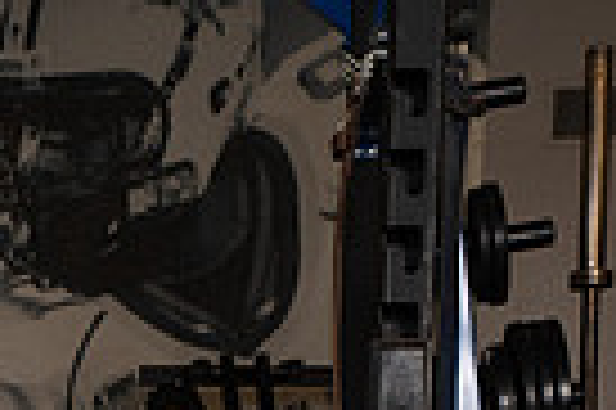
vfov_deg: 9.7
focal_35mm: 125
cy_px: 978
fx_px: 2136
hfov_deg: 16.1
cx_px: -9
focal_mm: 38
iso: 800
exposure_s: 1/250
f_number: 7.1
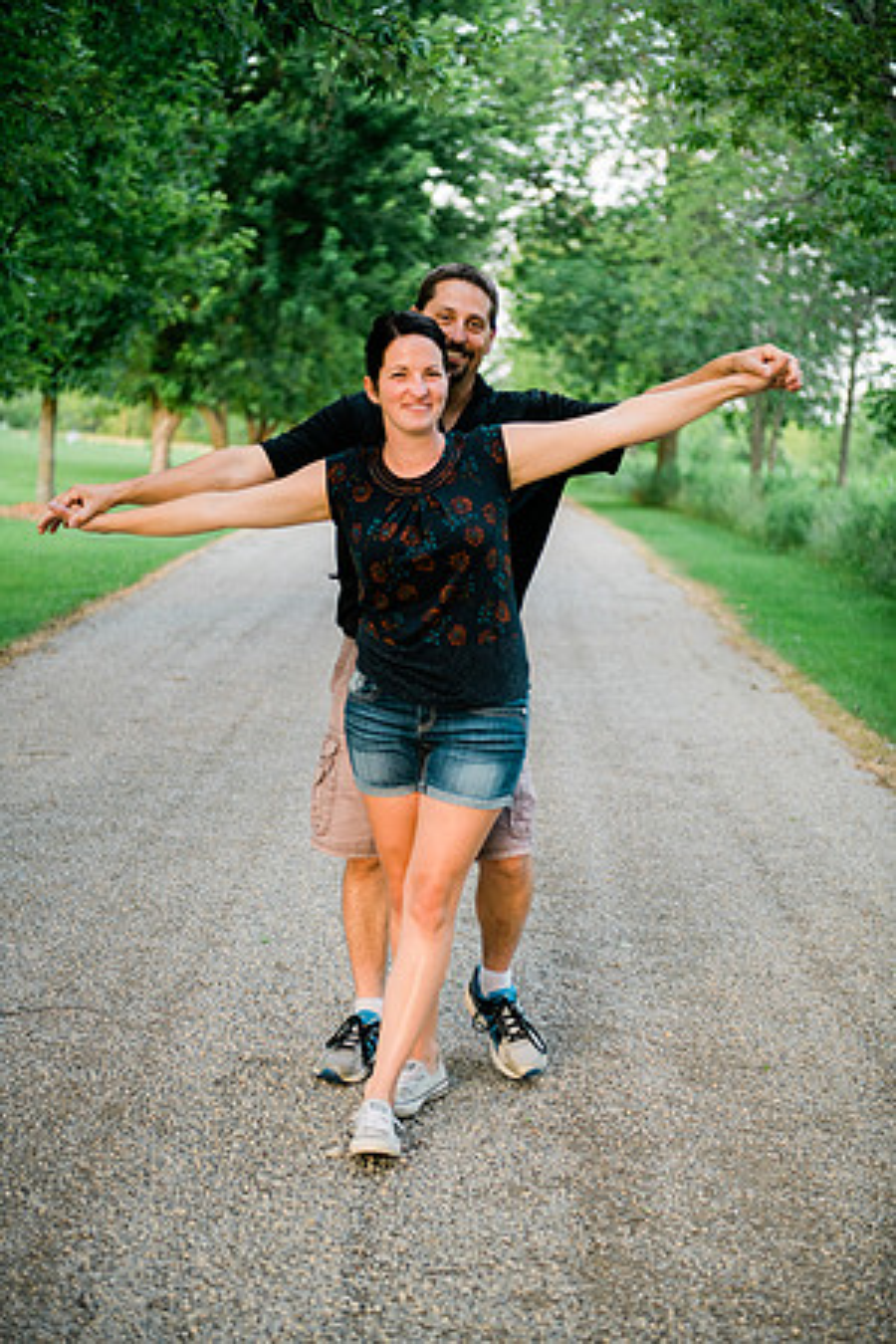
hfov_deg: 22.6
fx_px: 2240
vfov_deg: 33.4
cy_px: 672
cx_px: 448
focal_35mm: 60
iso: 200
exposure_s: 1/250
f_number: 2.8
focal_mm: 60
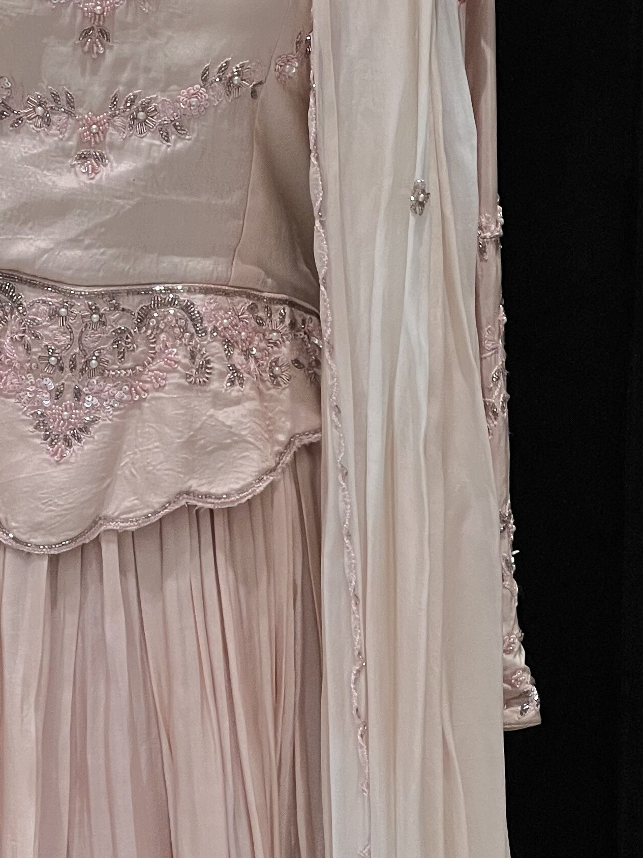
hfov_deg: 8.0
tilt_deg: -5.0
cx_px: 34
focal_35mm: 184
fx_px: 4558
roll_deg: -0.6
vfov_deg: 10.7
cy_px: 217
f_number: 2.8
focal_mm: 9
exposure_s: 1/100
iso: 80
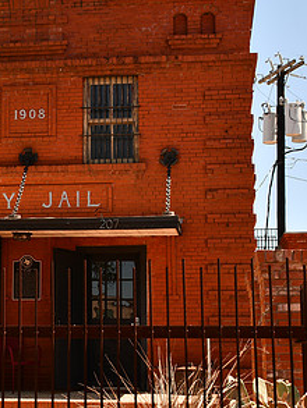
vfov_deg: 24.4
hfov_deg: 18.4
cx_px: 85
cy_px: 191
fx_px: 945
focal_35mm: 80
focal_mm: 28
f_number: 8
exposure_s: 1/125
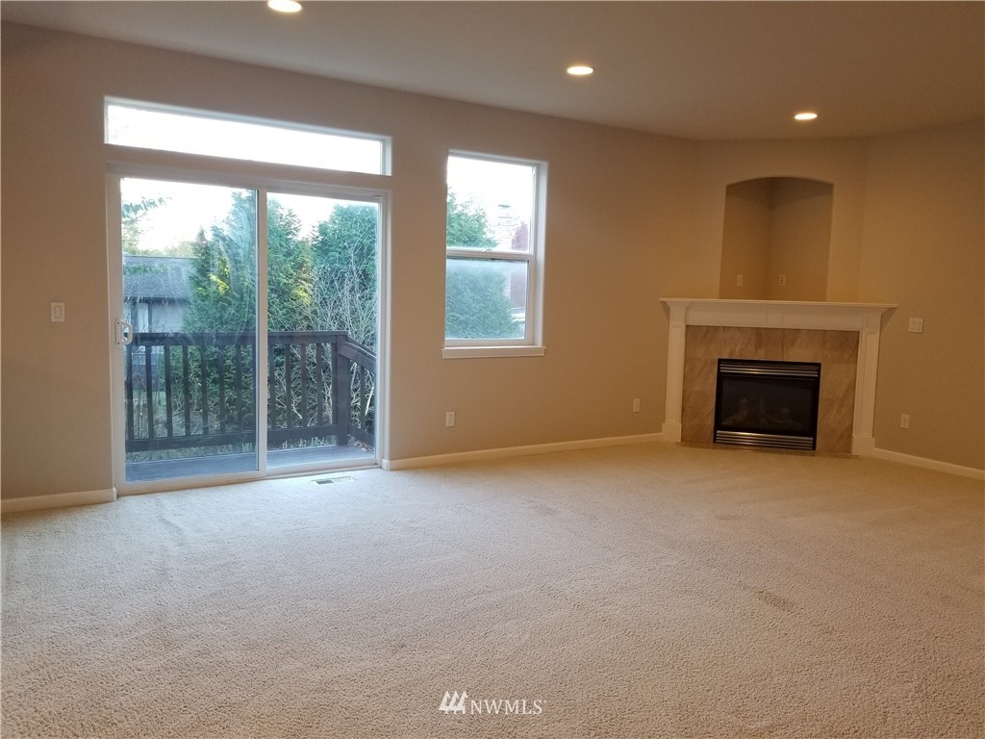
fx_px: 740
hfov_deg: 67.3
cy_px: 370
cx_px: 492
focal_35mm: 26
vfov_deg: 53.1
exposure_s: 1/60
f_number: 1.7
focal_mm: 4.25
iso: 125
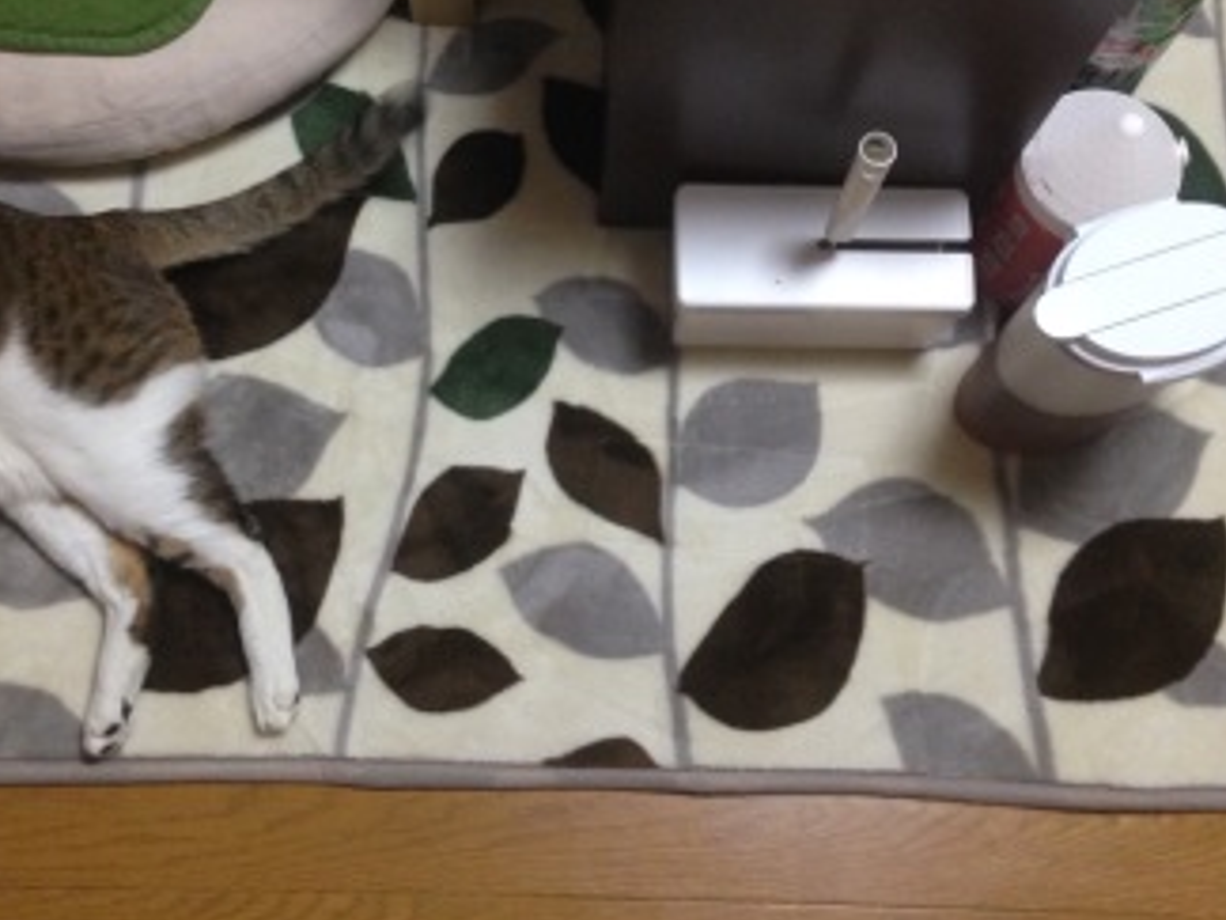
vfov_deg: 28.4
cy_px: 309
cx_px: 632
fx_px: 1806
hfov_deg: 37.5
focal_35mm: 51
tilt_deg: -70.3
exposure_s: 1/20
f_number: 2.4
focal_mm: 4.12
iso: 160
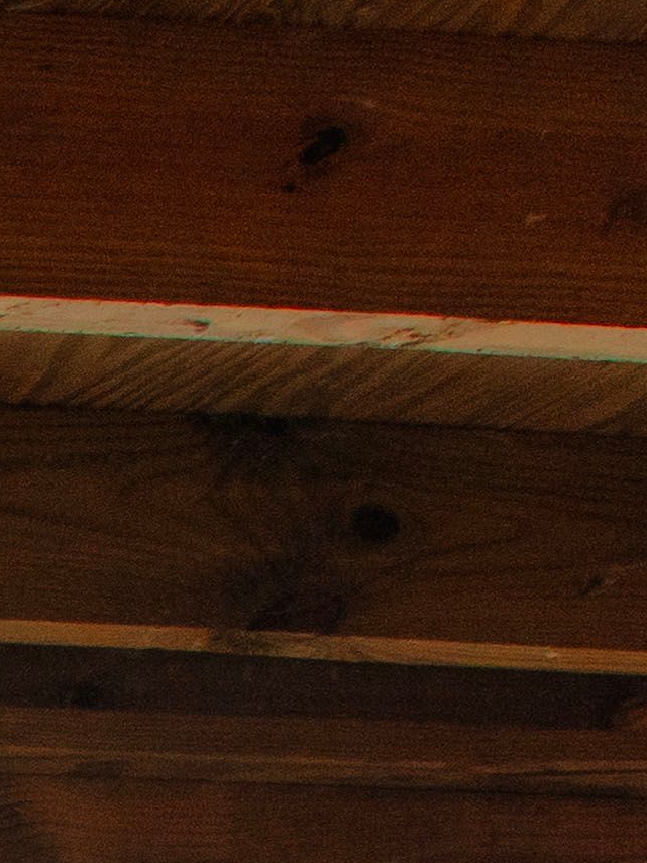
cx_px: -1523
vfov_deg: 15.8
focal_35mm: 93
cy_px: 1810
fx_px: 2318
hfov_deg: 9.8
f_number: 8
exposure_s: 1/40
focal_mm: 10
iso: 250
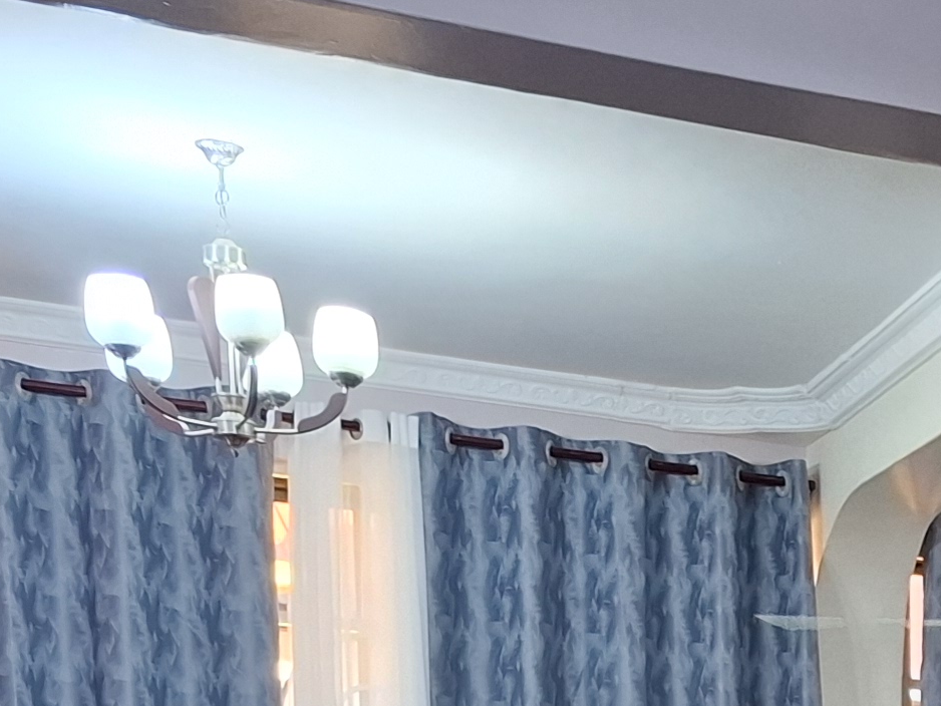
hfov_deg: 17.0
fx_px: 2719
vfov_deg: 12.7
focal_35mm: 100
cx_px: 1556
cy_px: 1485
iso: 320
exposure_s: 1/50
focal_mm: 5.54
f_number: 1.8
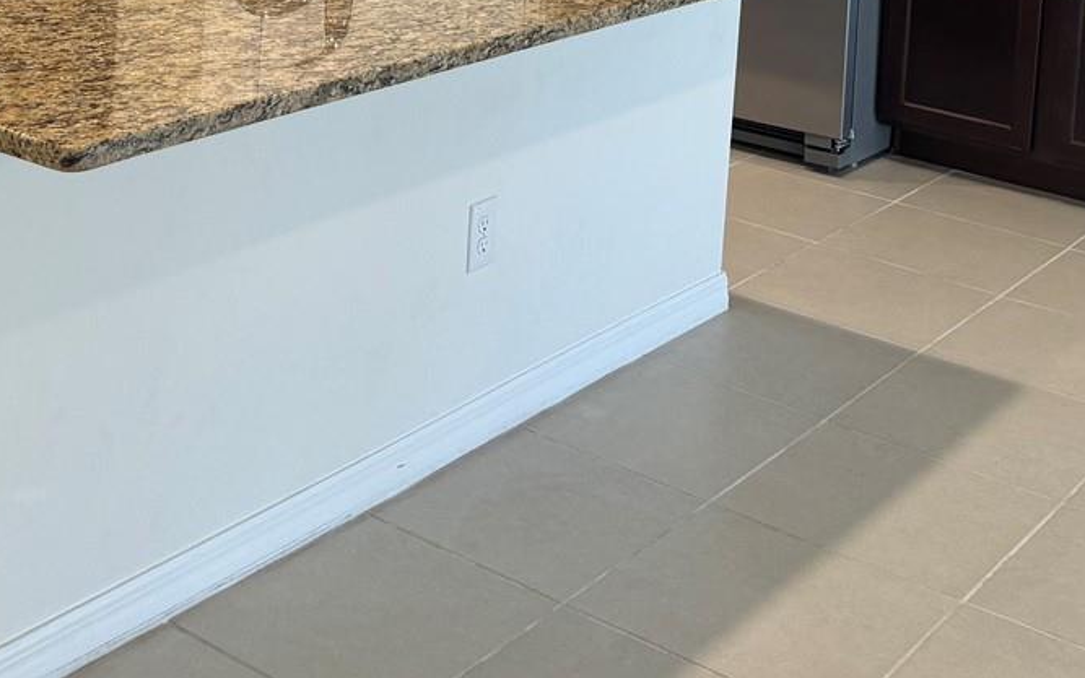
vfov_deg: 19.5
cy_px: -218
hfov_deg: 33.3
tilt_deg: -6.4
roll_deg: -2.9
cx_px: 397
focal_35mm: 61
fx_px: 1804
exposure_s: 1/60
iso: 125
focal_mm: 6.86
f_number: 1.78
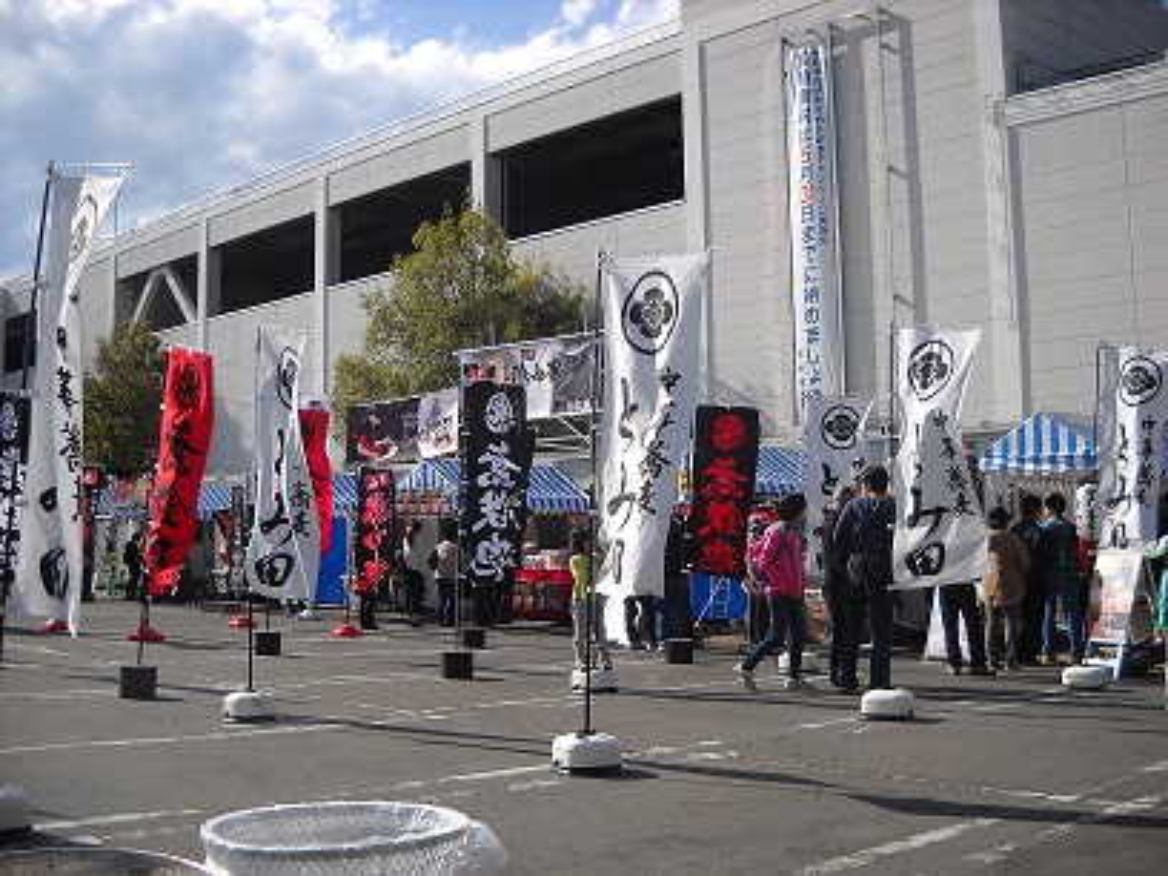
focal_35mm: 41
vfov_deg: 35.1
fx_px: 1383
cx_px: 584
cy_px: 438
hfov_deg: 45.8
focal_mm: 6.72
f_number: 5.5
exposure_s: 1/353
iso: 64
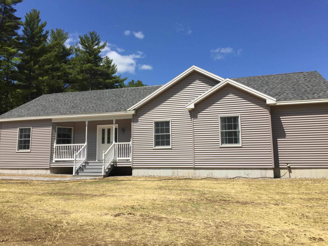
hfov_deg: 61.7
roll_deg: -0.5
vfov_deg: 48.2
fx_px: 275
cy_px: 123
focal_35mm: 29
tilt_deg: +10.5
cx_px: 164
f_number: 2.2
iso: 32
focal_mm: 4.15
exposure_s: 1/3300
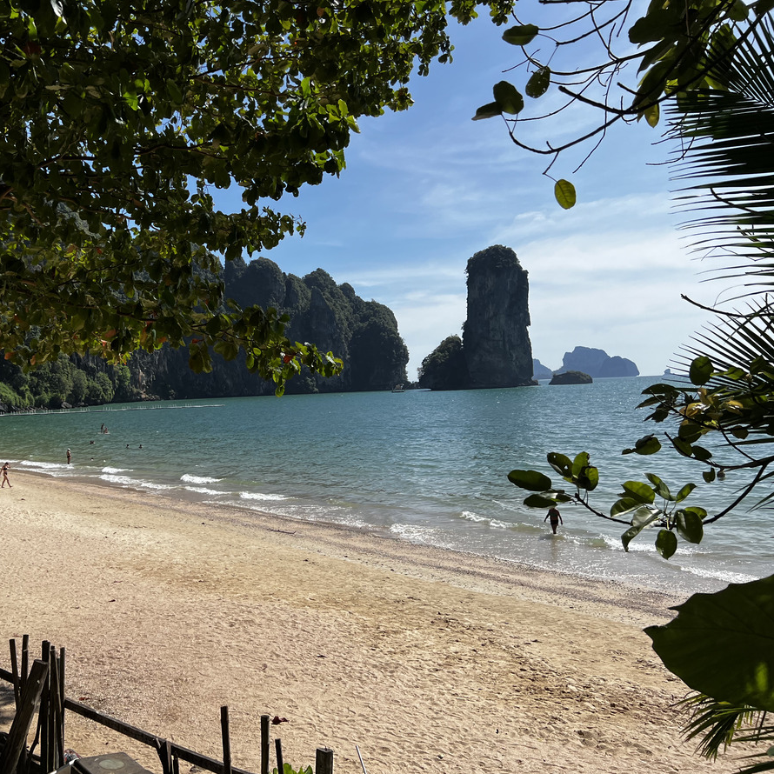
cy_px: 390
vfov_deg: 52.5
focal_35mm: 31
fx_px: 784
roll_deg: +2.9
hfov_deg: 51.5
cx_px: 255
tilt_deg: +0.6
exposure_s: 1/6993
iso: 50
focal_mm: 5.7
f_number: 1.5
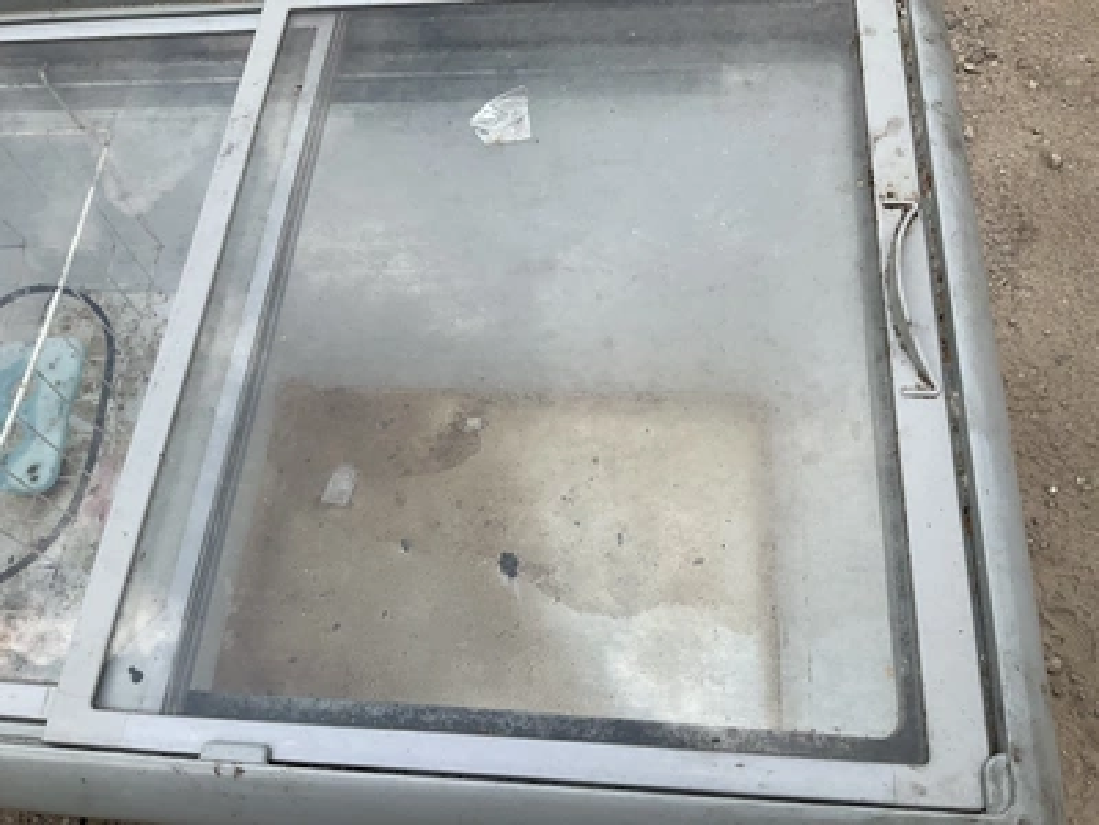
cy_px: 412
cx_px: 550
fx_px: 921
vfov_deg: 48.2
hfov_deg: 61.7
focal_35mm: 29
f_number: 1.8
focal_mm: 3
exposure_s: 1/1730
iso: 25
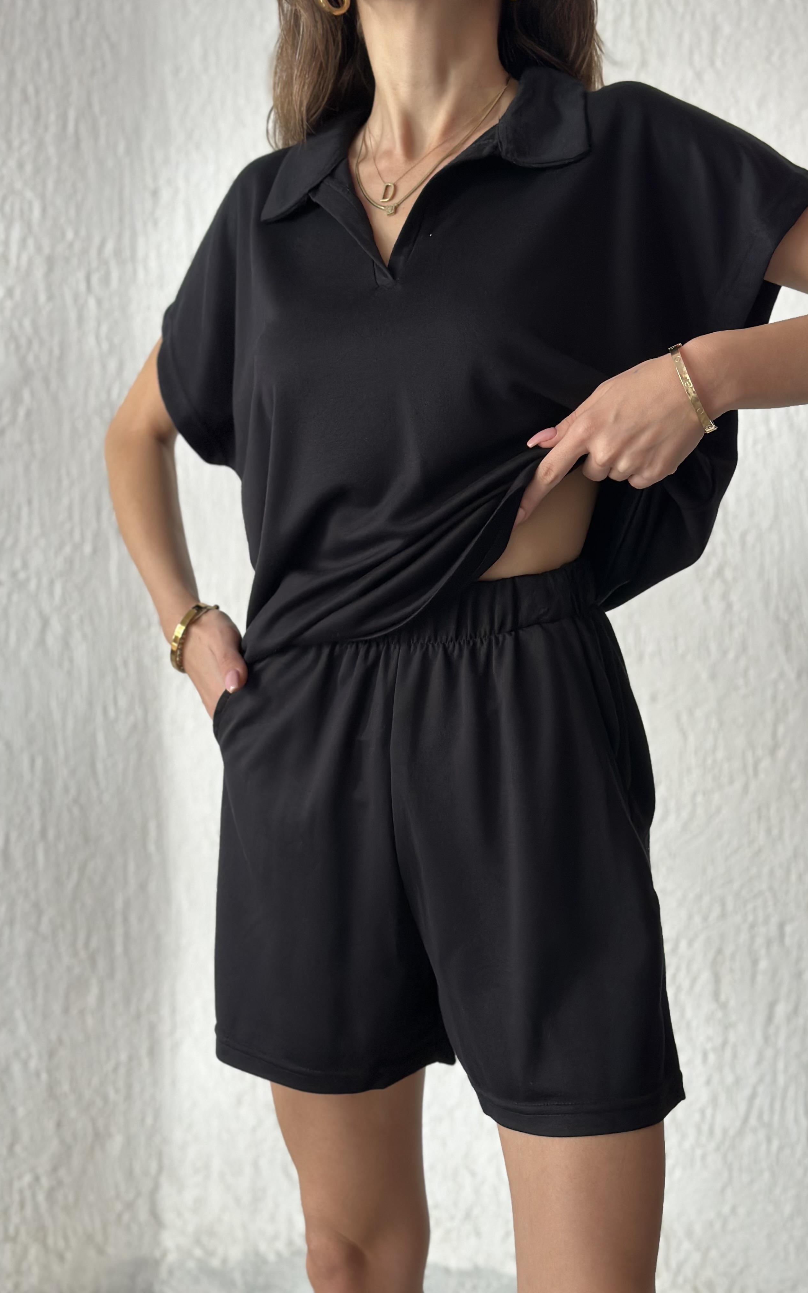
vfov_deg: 39.6
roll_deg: +0.4
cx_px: 464
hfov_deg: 25.3
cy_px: 646
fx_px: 1797
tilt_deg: -3.5
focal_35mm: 51
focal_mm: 6.86
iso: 160
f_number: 1.78
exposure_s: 1/60
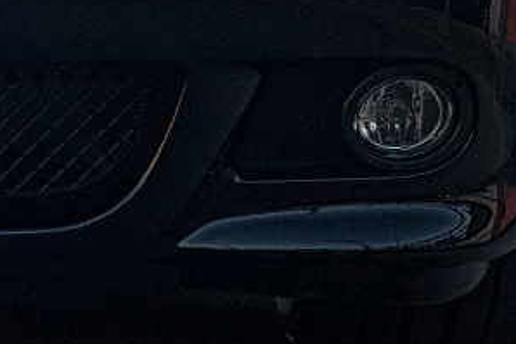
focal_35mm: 322
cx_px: -379
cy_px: -353
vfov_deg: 4.2
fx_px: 4617
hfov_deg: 6.3
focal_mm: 50
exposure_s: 1/250
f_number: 5.6
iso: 640
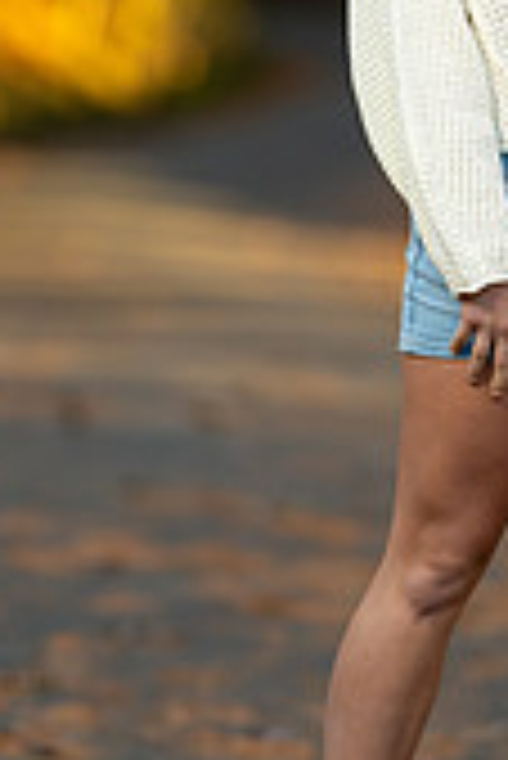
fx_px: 7604
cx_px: 432
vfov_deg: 5.7
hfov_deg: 3.8
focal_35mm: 360
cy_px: 198
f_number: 1.8
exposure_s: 1/800
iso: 250
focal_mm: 135
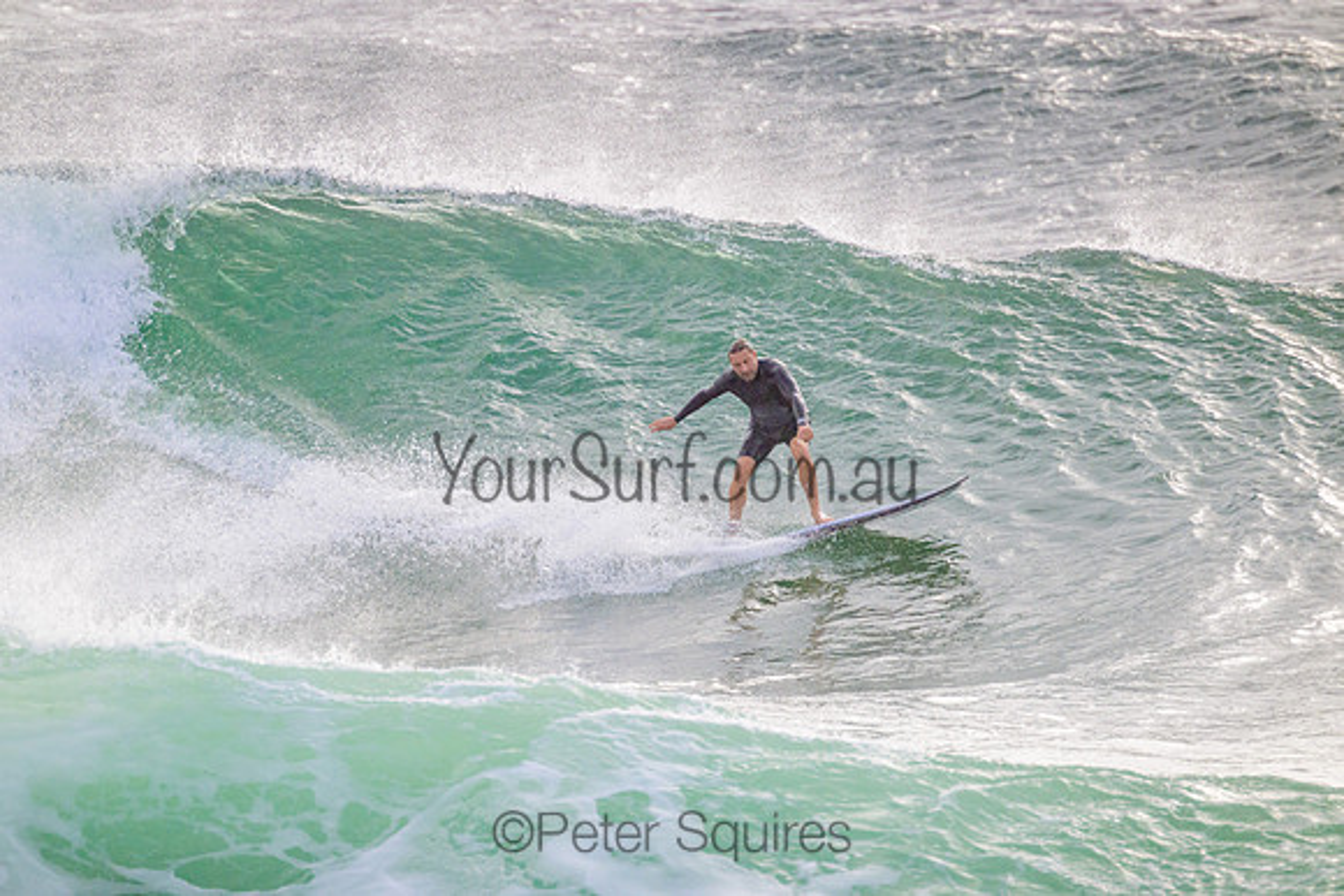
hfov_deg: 2.6
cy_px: 448
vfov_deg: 1.7
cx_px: 672
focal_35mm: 800
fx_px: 29872
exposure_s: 1/2000
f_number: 11
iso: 1400
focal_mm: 800
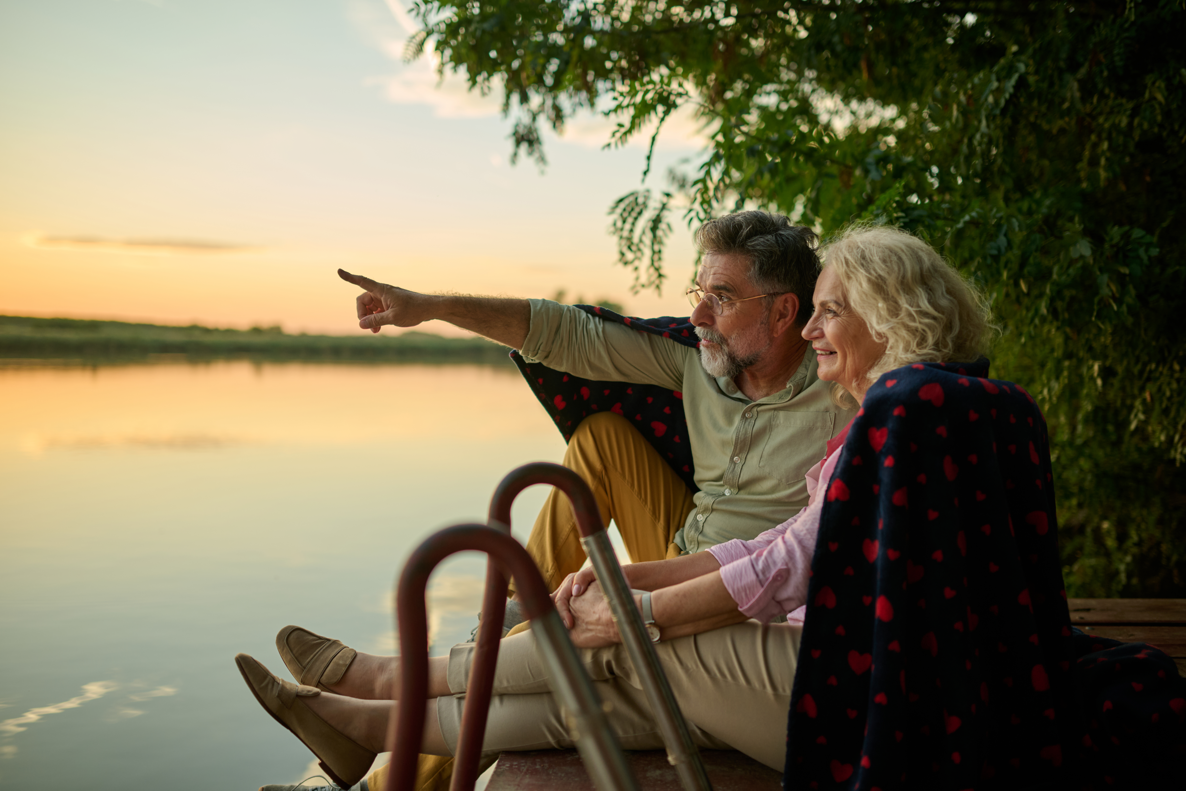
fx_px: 1153
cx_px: 593
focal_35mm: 35
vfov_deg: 37.9
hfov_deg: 54.4
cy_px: 396
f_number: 1.8
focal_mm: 35
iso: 125
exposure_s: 1/500
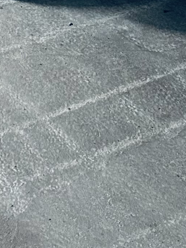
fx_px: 1096
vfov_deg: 11.5
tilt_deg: -11.6
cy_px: -265
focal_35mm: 153
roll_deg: -2.7
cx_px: -6
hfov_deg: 9.6
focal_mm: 5.7
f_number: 1.5
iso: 200
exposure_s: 1/50
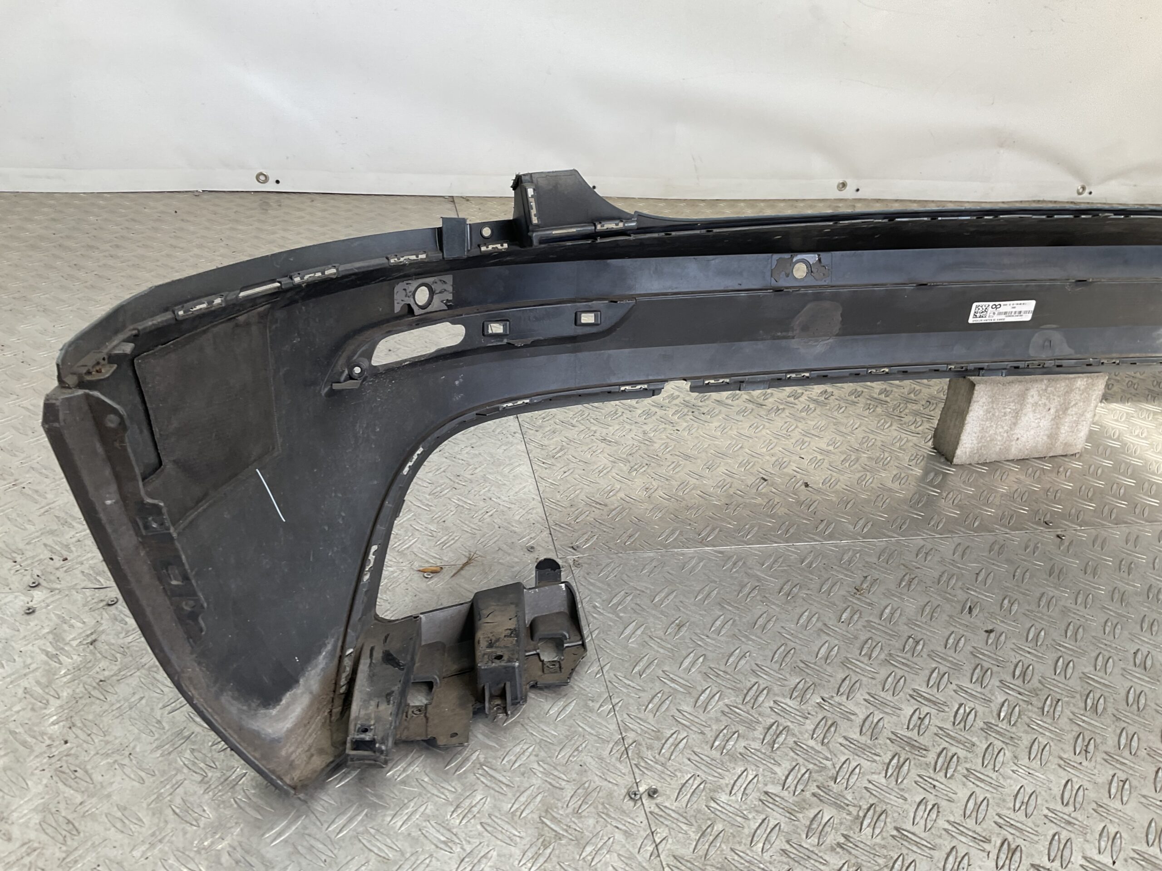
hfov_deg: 61.7
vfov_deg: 48.2
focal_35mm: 29
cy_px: 436
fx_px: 973
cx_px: 581
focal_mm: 3
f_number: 1.8
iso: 16
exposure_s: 1/118
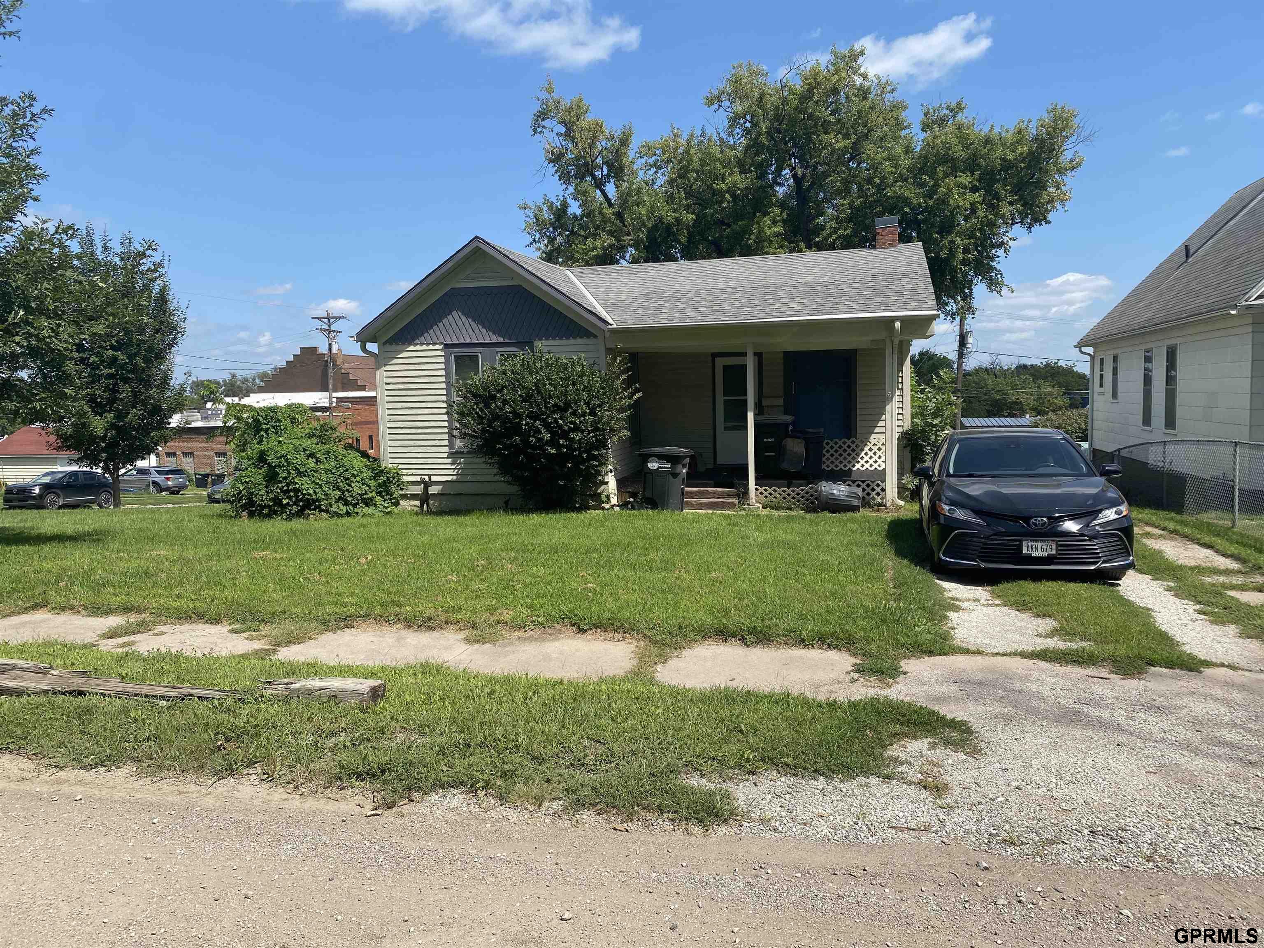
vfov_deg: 53.1
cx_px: 632
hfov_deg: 67.3
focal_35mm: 26
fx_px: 949
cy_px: 474
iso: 32
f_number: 1.8
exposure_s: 1/2890
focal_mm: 4.25
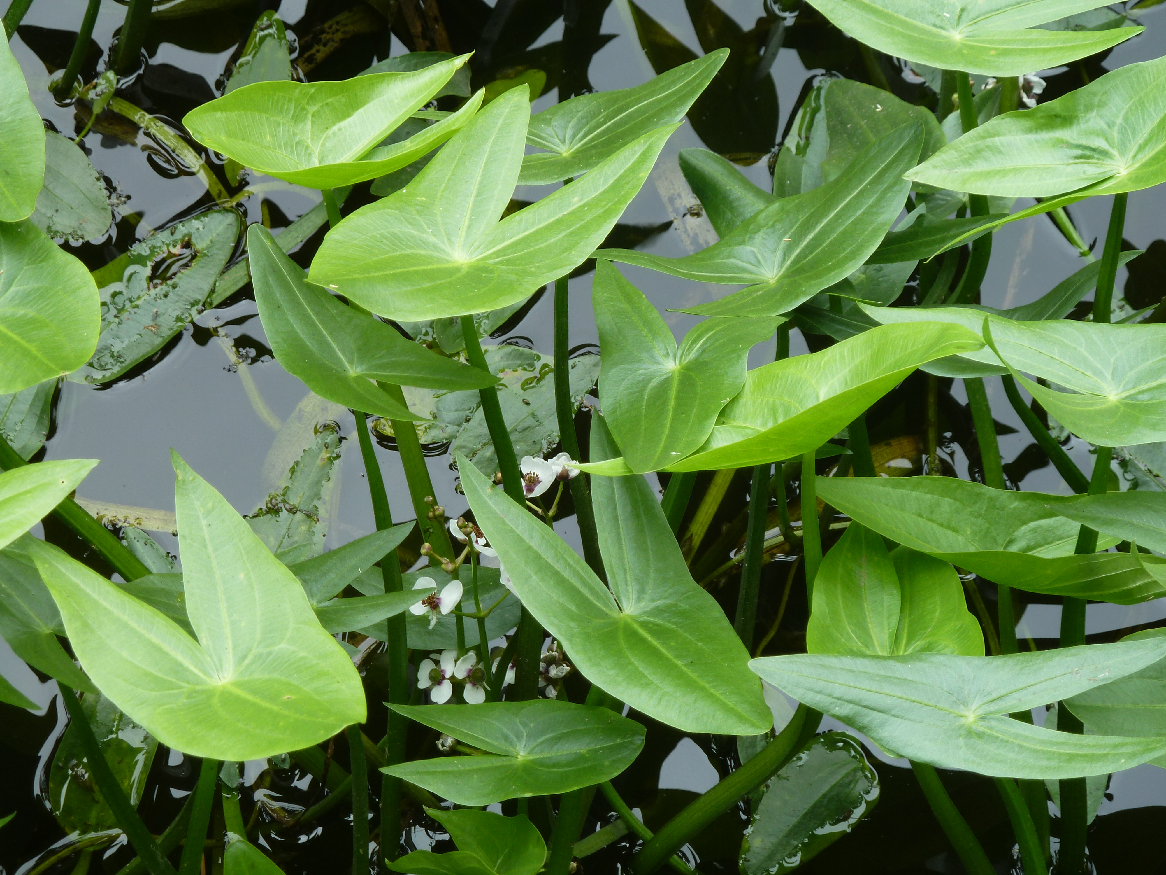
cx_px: 583
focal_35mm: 147
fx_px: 4952
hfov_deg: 13.4
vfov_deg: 10.1
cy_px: 438
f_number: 4.5
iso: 100
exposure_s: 1/60
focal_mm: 24.1
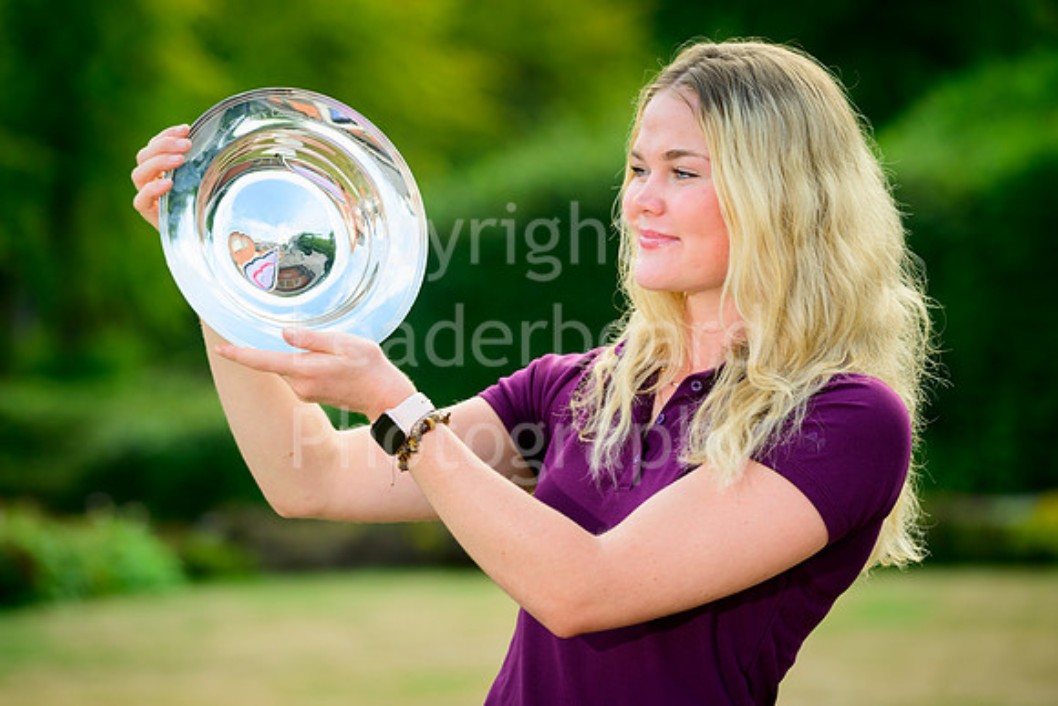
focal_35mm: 150
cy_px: 353
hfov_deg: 13.7
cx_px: 529
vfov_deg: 9.2
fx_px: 4409
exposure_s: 1/200
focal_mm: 150
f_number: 4
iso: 160
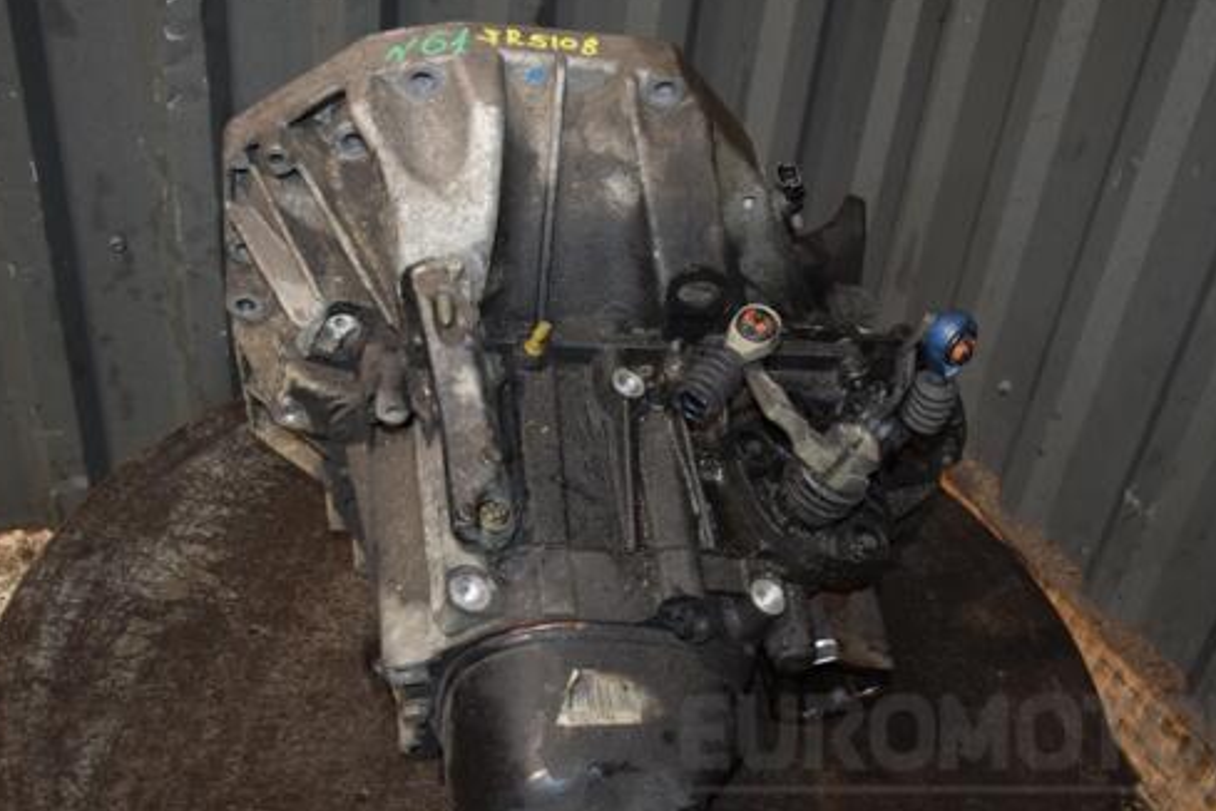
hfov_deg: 50.0
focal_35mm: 39
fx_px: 1304
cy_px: 401
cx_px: 634
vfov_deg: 34.5
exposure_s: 1/60
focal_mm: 21
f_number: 5
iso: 800
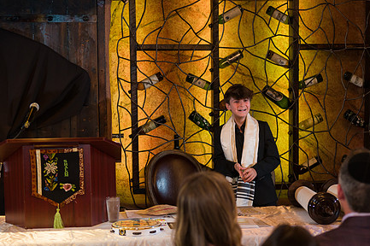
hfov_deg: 24.4
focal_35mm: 83
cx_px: 234
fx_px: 852
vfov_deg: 16.4
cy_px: 143
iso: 1250
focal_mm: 60
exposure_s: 1/200
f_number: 4
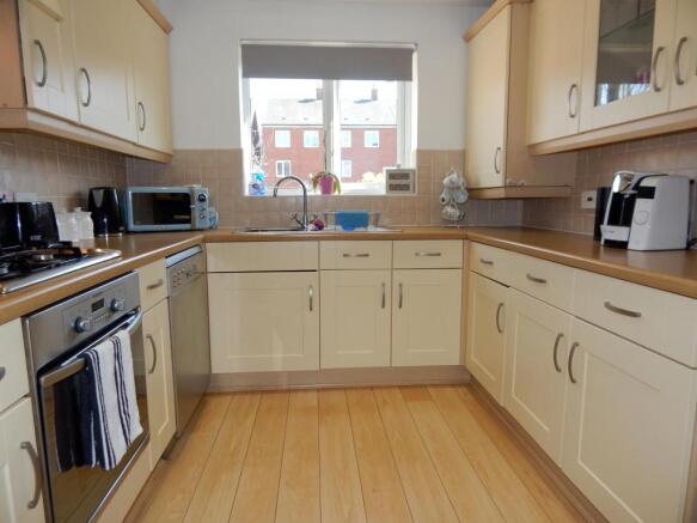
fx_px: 443
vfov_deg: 61.1
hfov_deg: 76.4
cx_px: 348
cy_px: 262
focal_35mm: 22
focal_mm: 4
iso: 125
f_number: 3
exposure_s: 1/100
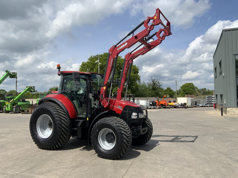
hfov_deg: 61.7
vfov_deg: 48.2
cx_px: 119
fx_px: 199
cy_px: 89
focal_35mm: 29
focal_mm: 3
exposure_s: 1/2959
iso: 20
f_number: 1.8
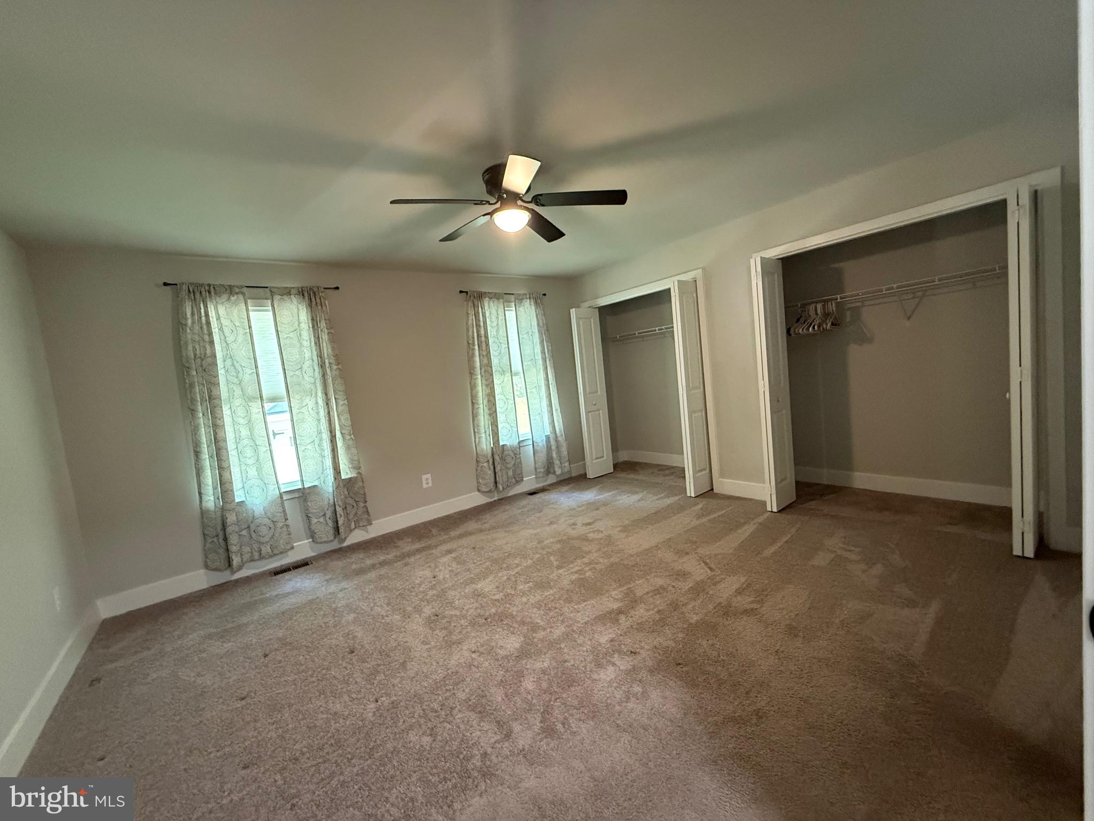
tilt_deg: -4.7
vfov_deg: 85.7
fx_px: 442
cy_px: 410
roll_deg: +6.1
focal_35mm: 14
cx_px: 547
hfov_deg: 102.1
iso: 640
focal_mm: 2.22
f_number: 2.2
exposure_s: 1/60
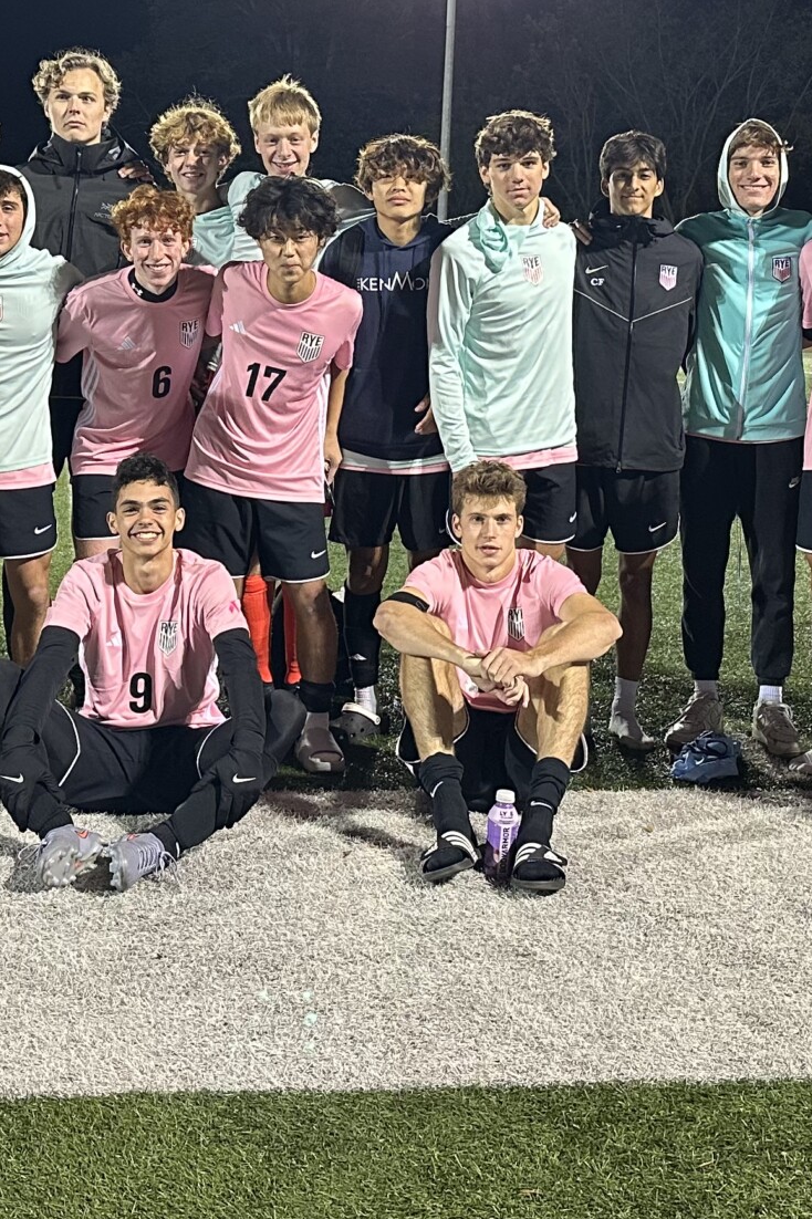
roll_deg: -2.0
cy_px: 405
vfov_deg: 34.2
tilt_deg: -3.3
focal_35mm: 58
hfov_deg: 23.4
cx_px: 371
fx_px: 1963
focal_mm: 6.86
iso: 250
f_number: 1.78
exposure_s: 1/60
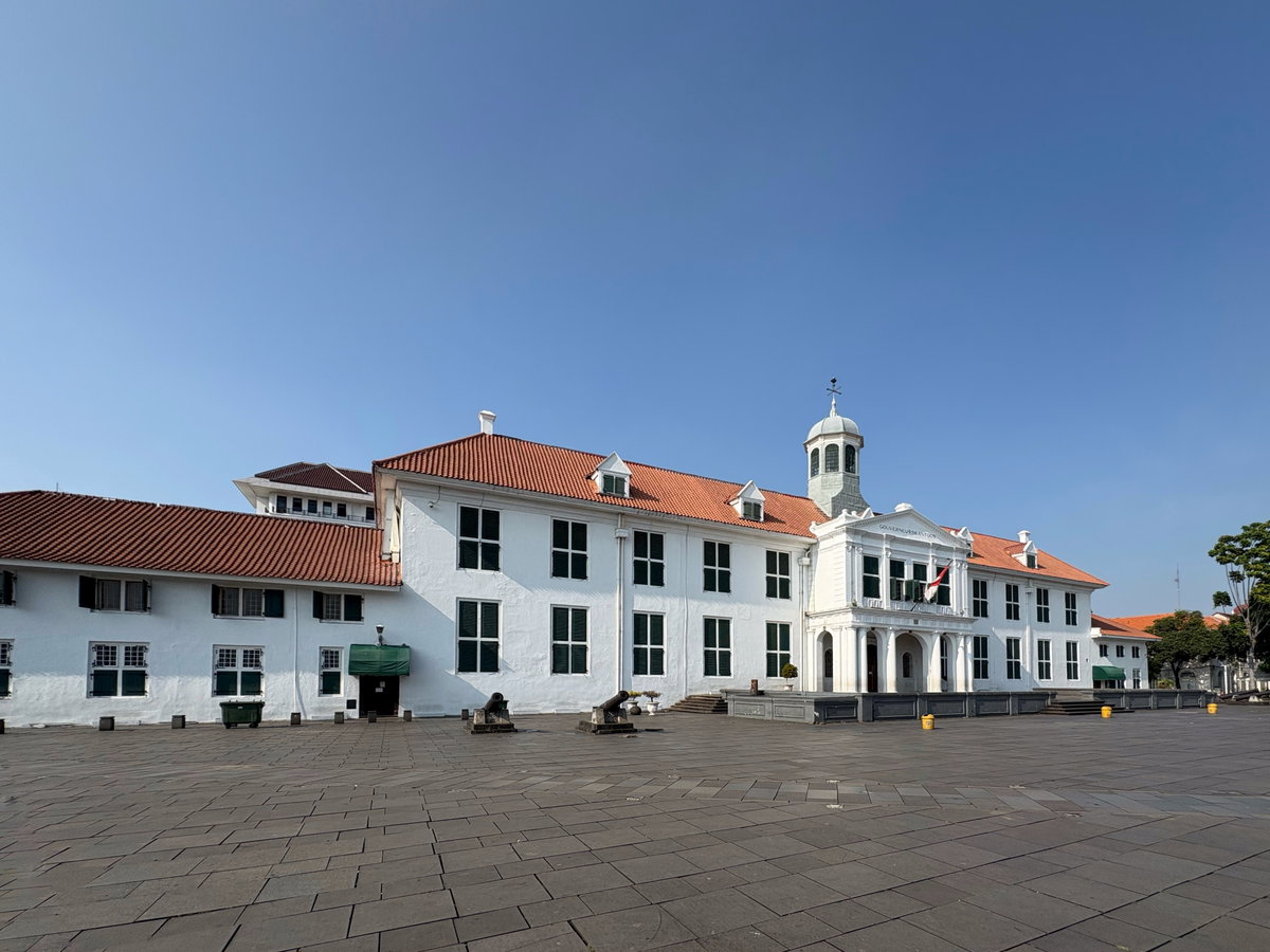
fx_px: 514
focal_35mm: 14
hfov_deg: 102.1
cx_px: 635
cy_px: 476
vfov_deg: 85.7
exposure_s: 1/2770
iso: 50
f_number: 2.2
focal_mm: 2.22
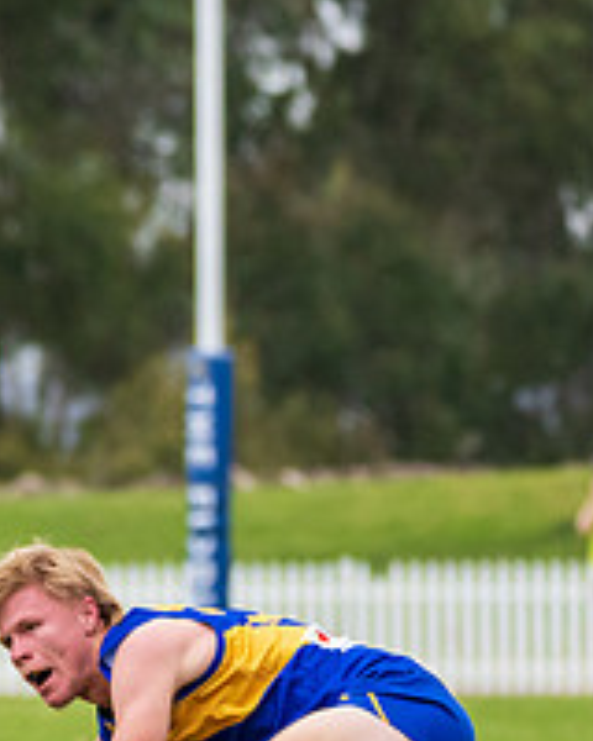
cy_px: 634
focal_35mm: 935
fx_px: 20512
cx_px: -187
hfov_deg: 1.7
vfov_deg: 2.1
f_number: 6.3
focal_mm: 240
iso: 1000
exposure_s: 1/1250
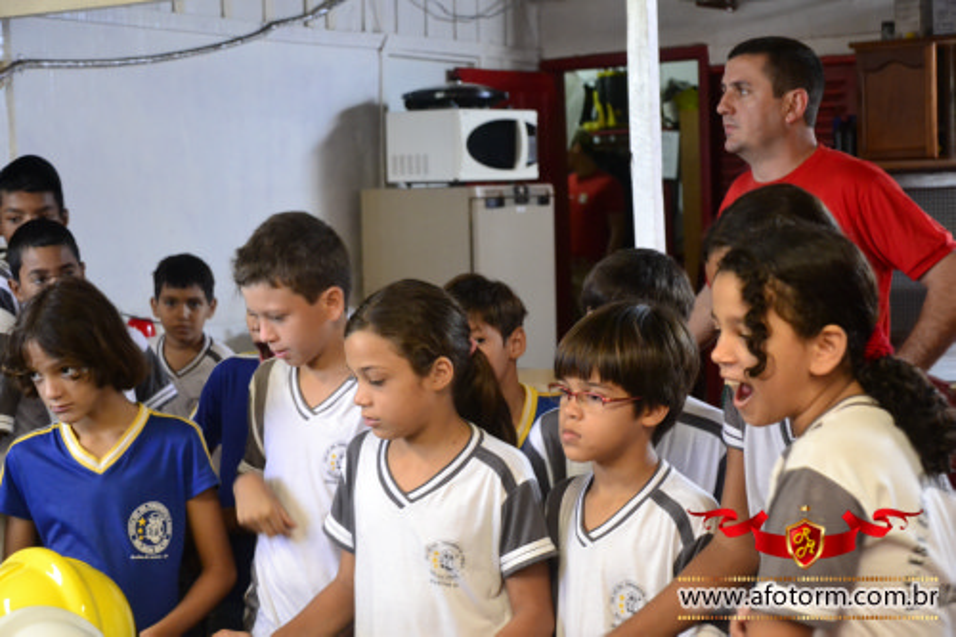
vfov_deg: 22.6
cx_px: 478
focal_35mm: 60
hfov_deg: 33.4
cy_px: 318
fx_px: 1593
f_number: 4.5
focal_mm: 40
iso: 3200
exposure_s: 1/60
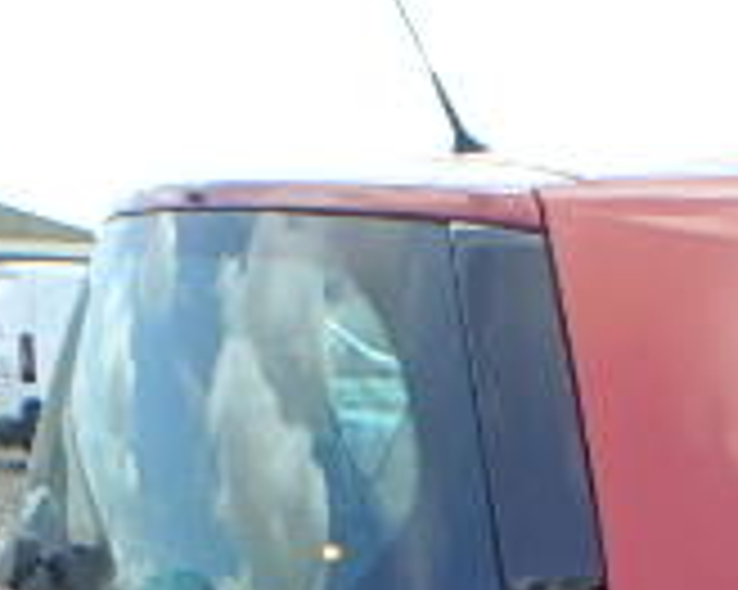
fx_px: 1746
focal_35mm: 80
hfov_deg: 21.2
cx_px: 1008
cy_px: 973
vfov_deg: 16.7
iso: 125
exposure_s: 1/500
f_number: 3.5
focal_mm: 3.7
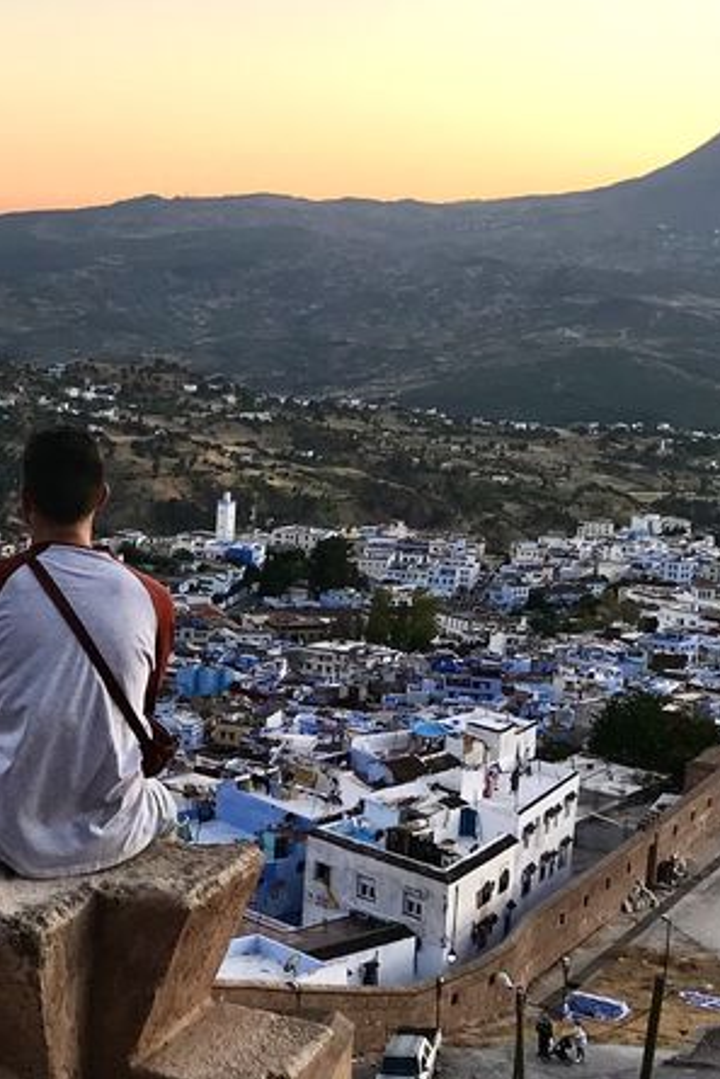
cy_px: 580
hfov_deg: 19.4
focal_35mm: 67
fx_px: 2008
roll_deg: -2.3
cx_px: -80
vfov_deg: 30.1
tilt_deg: -7.8
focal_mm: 3.99
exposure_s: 1/160
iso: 20
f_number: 1.8
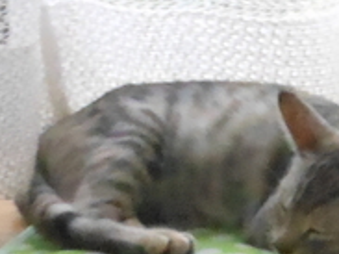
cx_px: 682
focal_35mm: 256
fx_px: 2505
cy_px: 766
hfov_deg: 7.4
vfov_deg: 5.4
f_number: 4.3
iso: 800
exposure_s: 1/60
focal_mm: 6.9
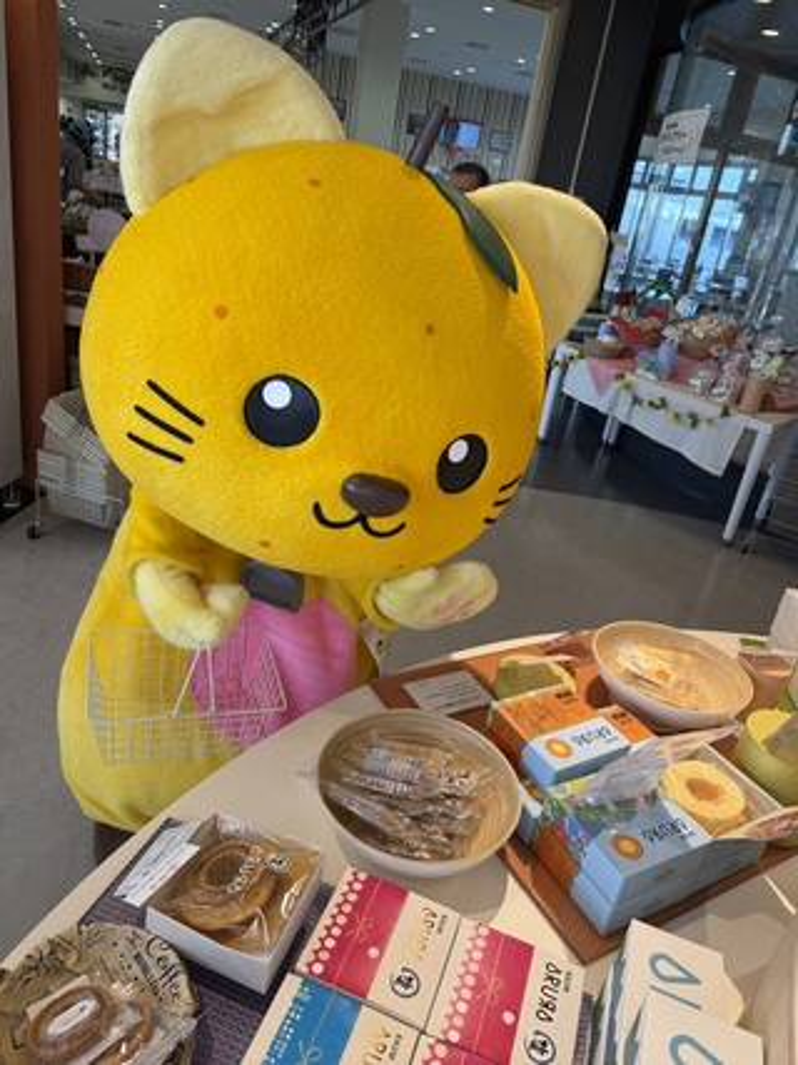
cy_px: 532
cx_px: 399
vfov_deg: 71.6
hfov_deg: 56.8
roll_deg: -8.9
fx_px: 738
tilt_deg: -23.5
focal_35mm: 24
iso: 64
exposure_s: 1/164
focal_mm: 6.76
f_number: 1.78
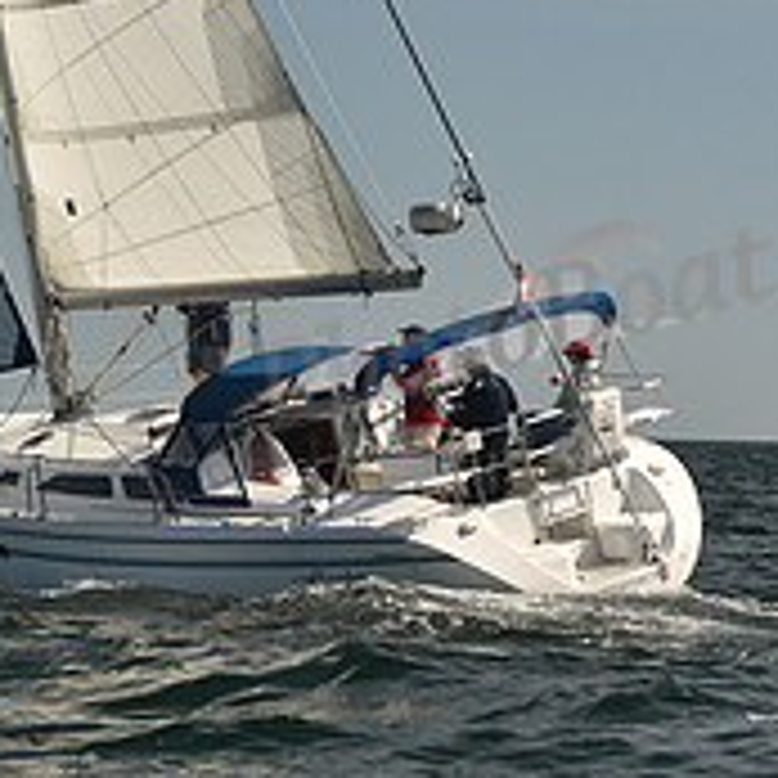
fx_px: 5086
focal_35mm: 200
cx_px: 25
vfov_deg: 8.6
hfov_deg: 8.7
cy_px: -310
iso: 250
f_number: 7.1
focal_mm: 70
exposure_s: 1/640
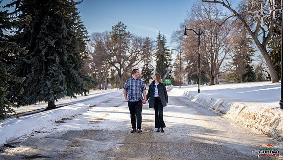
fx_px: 428
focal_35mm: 57
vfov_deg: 21.1
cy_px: 103
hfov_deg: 36.6
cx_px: 154
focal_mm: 50
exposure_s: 1/6400
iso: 200
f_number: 1.2
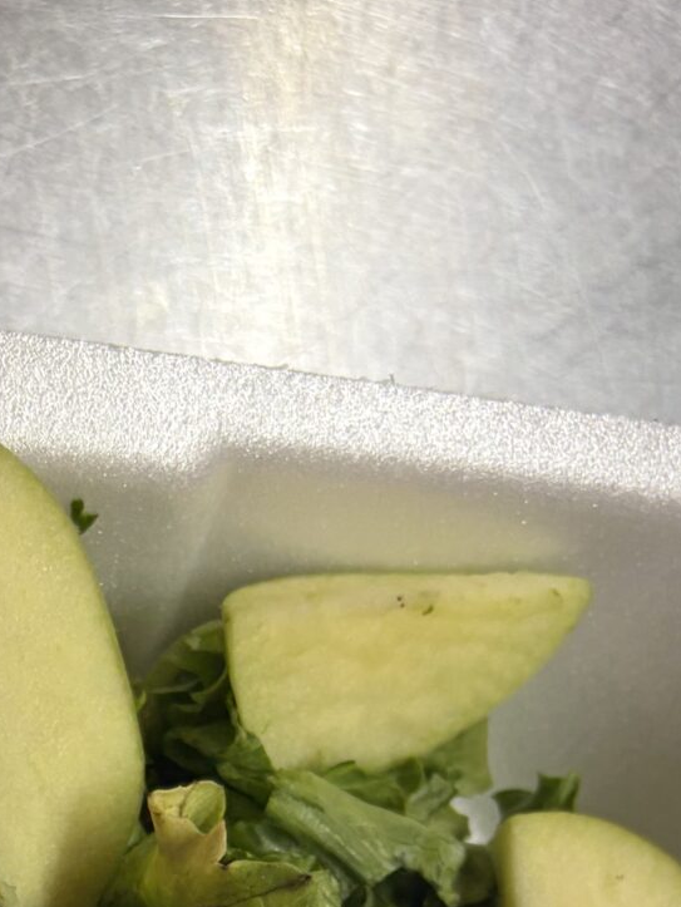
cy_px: 1316
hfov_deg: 15.4
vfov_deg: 19.0
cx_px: -154
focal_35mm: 92
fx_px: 2411
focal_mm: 5.96
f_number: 1.6
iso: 80
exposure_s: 1/60
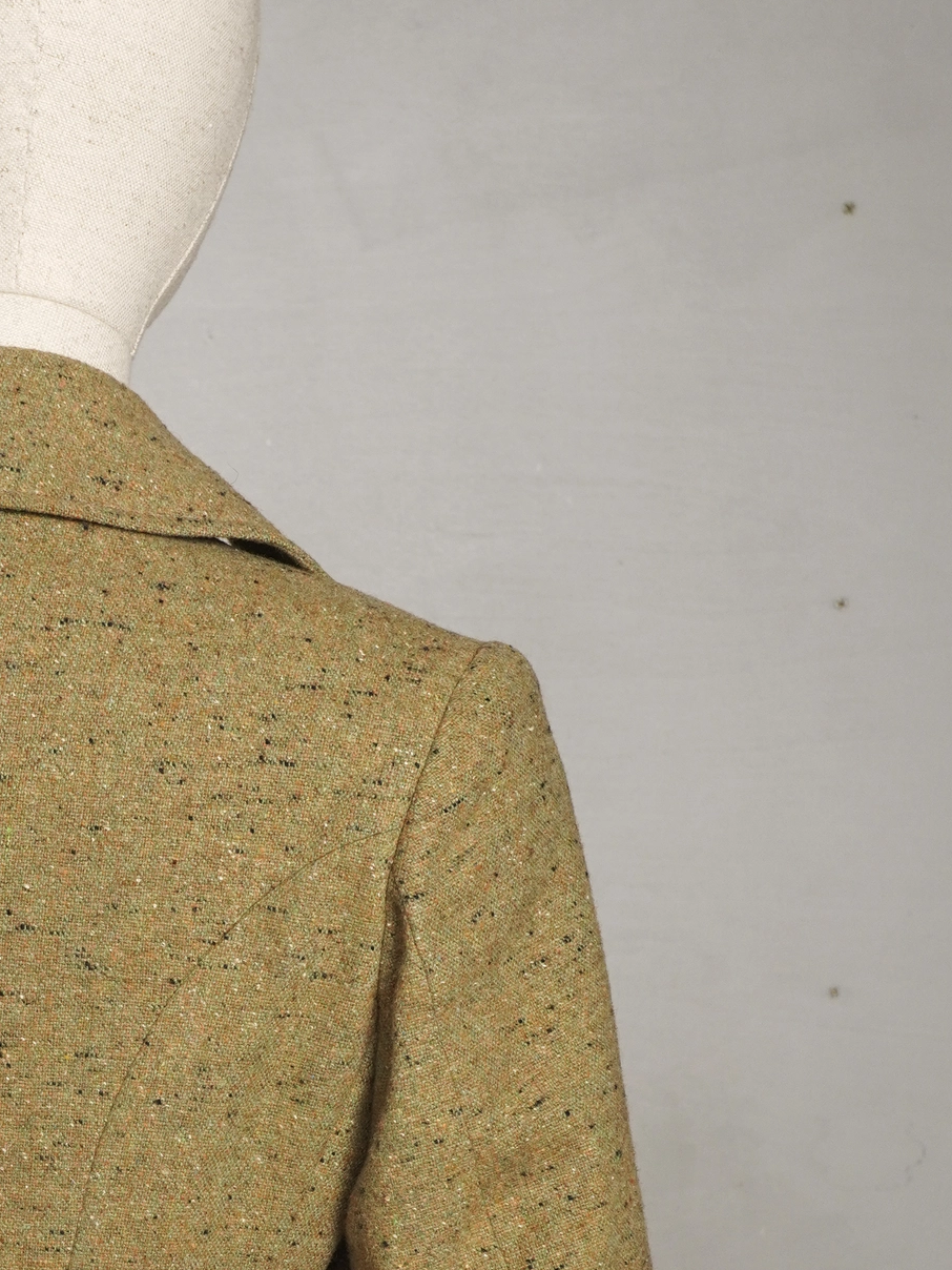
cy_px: 1158
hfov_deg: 13.3
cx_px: 14
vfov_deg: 17.6
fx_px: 4034
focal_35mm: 110
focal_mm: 32
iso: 400
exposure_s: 1/40
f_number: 7.1
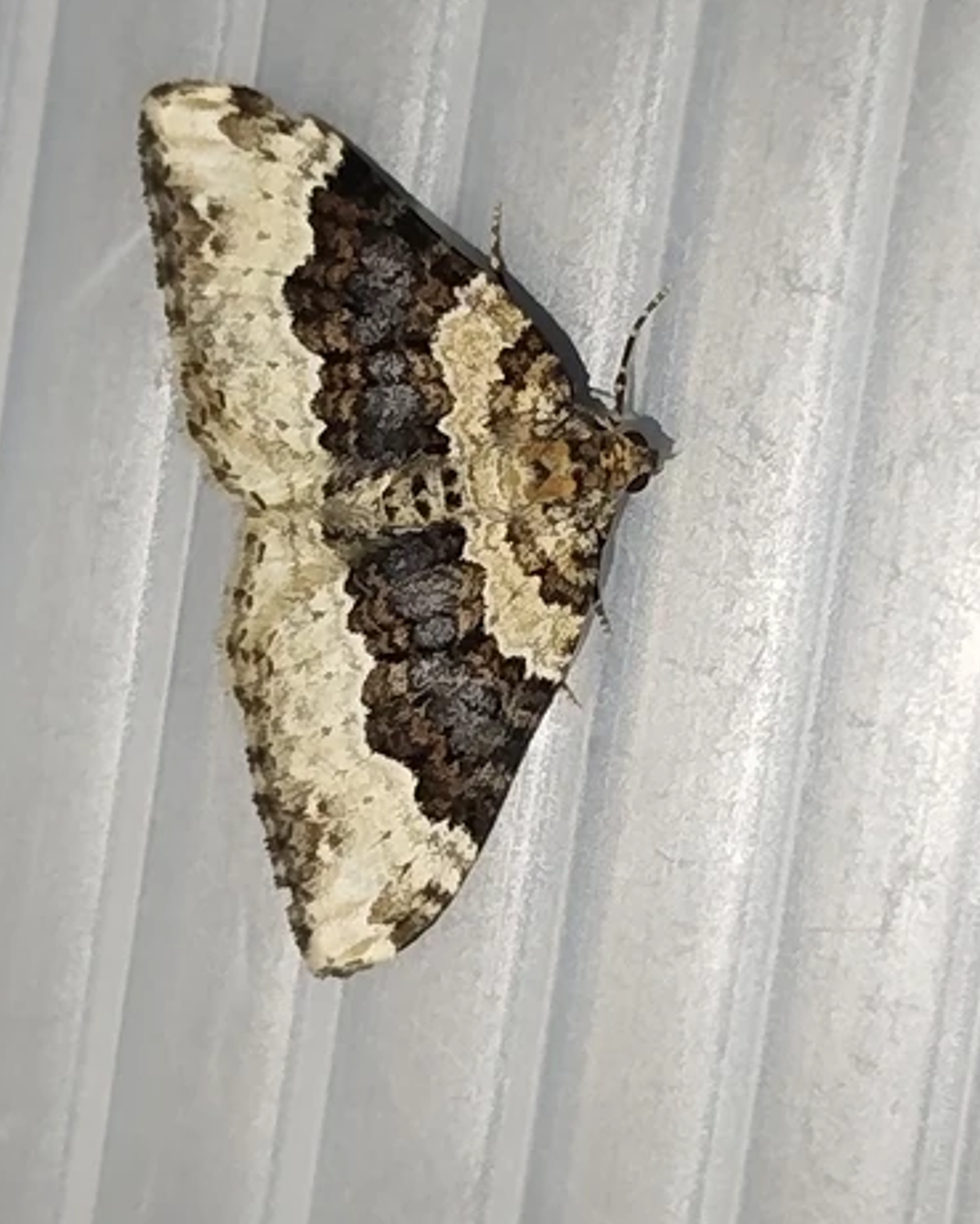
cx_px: 441
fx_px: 4567
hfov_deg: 12.2
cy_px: 587
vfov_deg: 15.3
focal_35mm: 126
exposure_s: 1/50
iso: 125
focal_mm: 5.31
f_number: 1.7
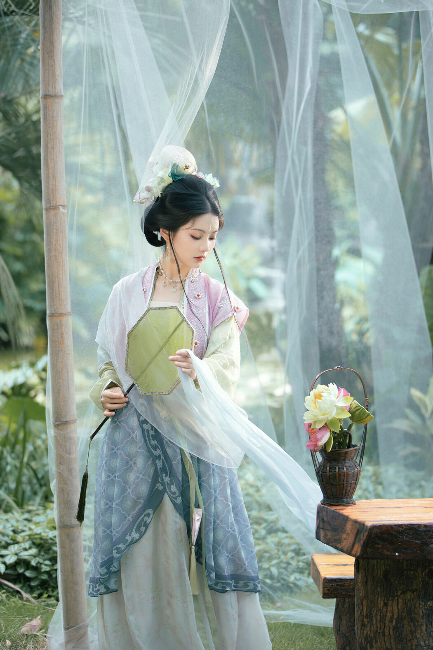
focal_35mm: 88
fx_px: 1588
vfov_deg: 23.1
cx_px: 216
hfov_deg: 15.5
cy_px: 325
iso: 160
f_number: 2.8
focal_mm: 88
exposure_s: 1/320
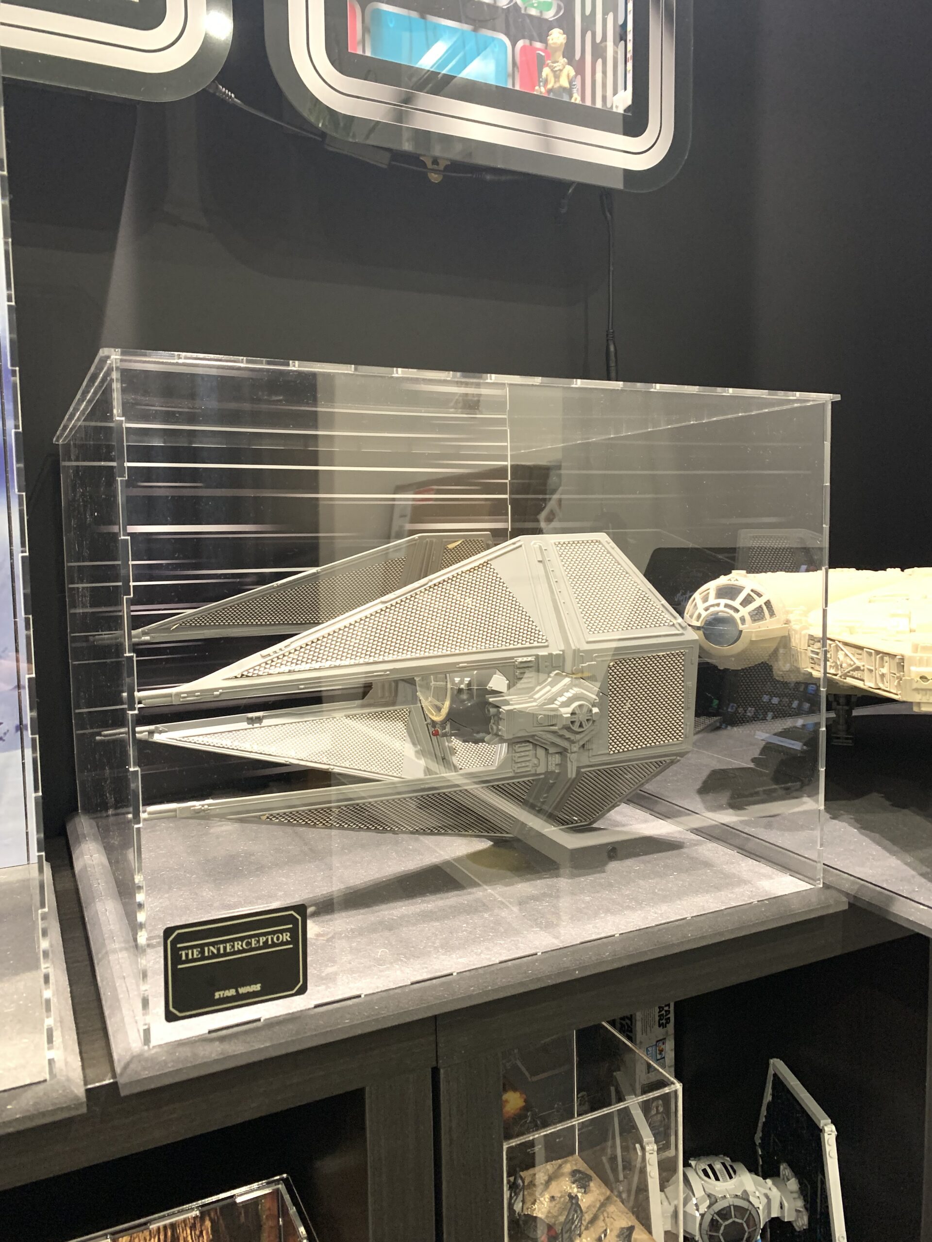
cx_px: 466
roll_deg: +1.2
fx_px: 933
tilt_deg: -3.3
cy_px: 621
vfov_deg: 67.3
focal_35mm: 26
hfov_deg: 53.1
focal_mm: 4.25
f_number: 1.8
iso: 400
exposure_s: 1/33
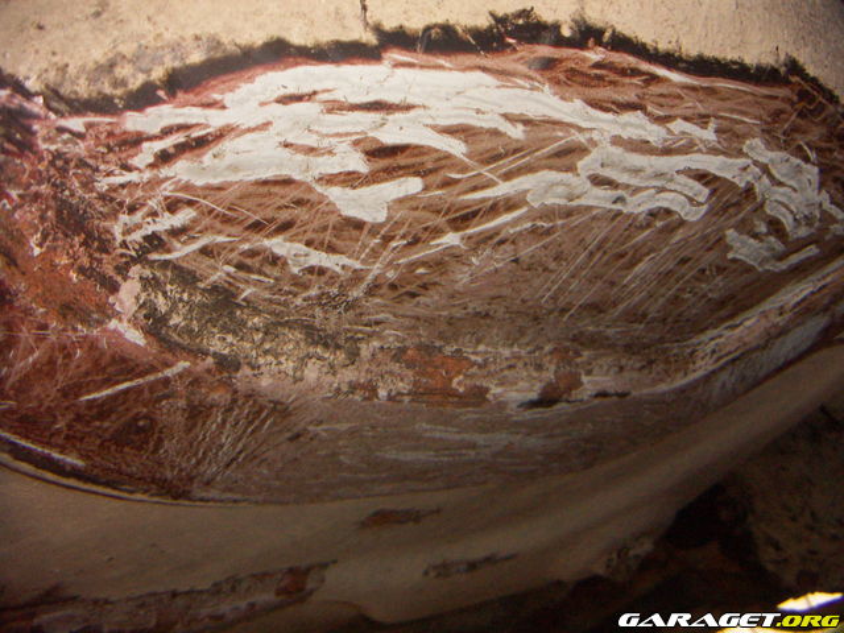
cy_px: 316
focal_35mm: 36
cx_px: 422
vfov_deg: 39.7
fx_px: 878
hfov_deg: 51.4
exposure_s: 1/50
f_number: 6.7
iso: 200
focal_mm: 4.7
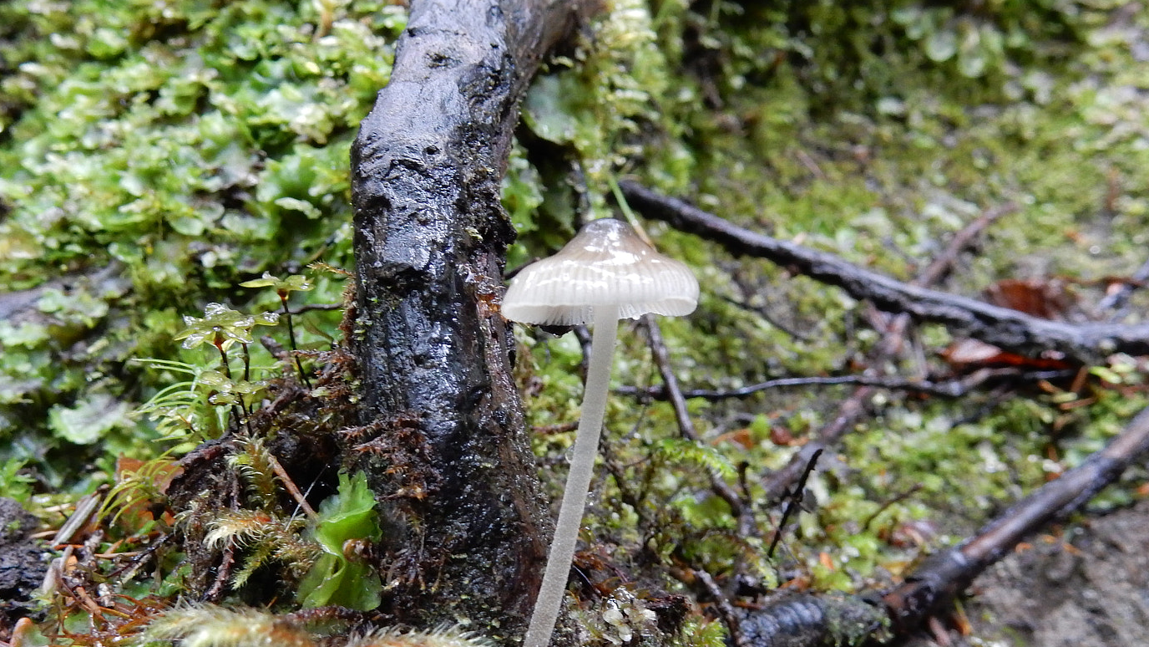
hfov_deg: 52.8
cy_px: 377
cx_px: 600
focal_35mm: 38
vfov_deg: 31.1
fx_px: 1158
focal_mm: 5.4
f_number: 4
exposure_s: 1/25
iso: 400
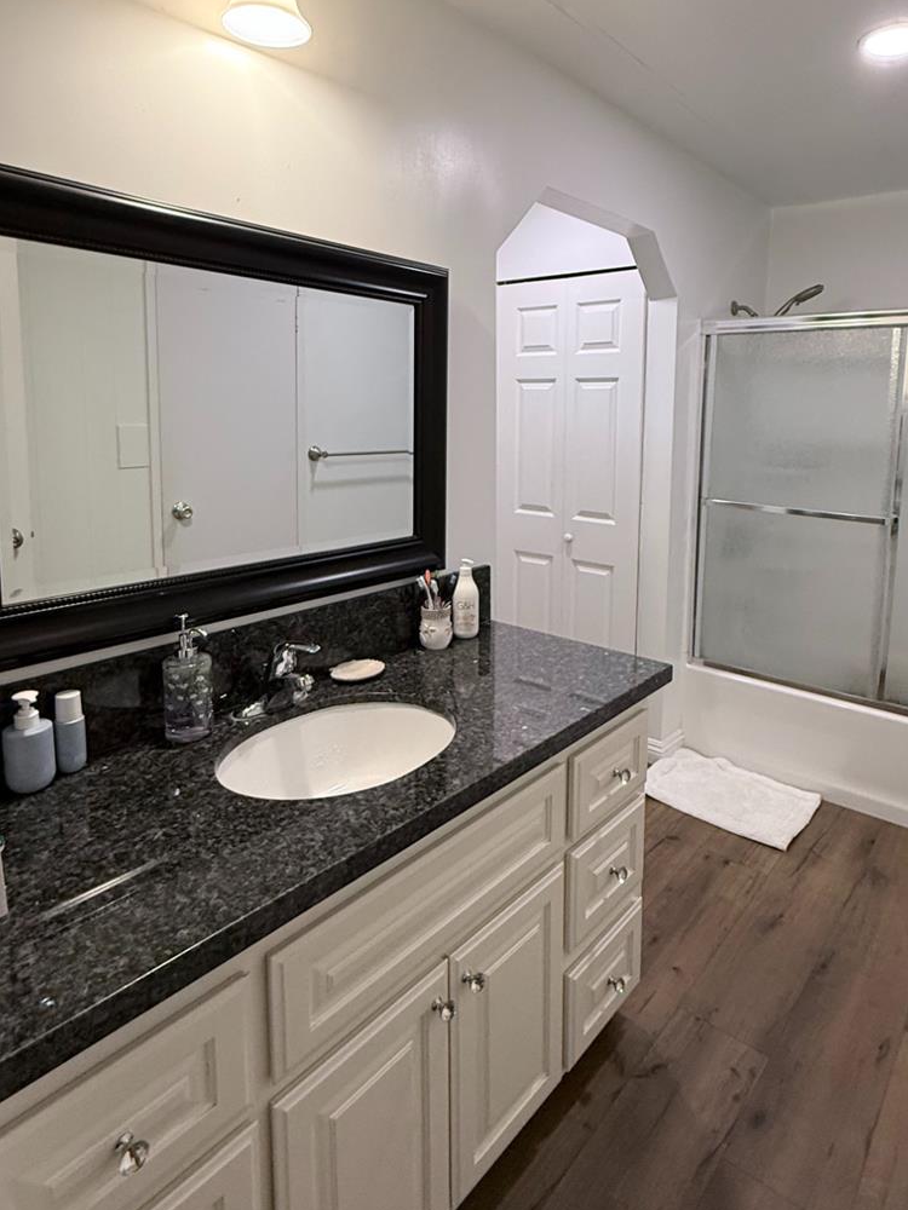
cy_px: 497
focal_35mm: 21
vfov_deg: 78.3
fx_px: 734
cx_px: 525
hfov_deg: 63.1
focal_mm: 2.22
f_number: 2.2
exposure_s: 1/120
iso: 250
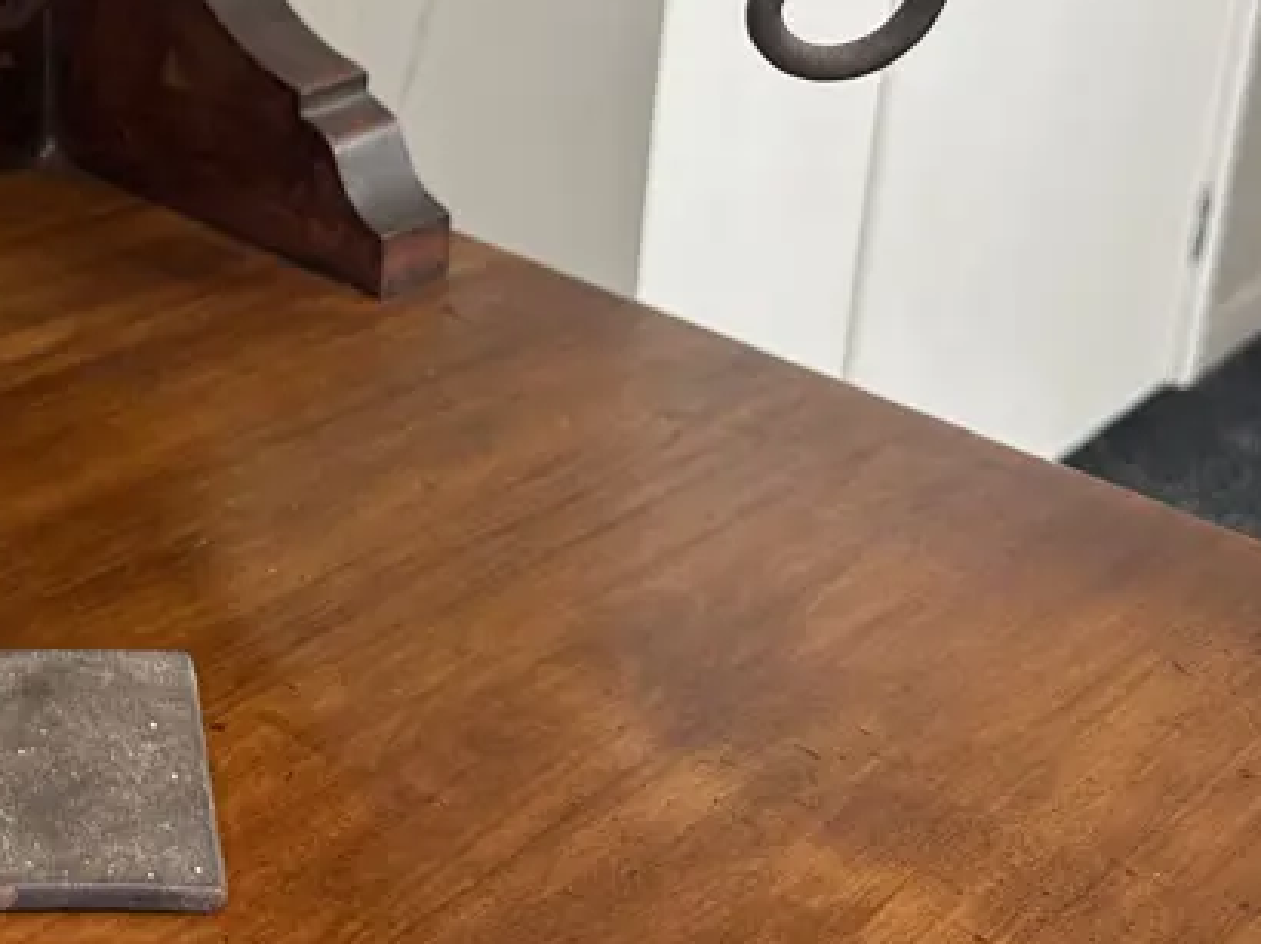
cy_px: -3
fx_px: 2184
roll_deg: -0.3
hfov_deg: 29.7
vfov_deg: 23.4
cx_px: -43
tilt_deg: -17.0
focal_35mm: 60
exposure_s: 1/50
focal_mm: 6.86
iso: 160
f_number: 1.78
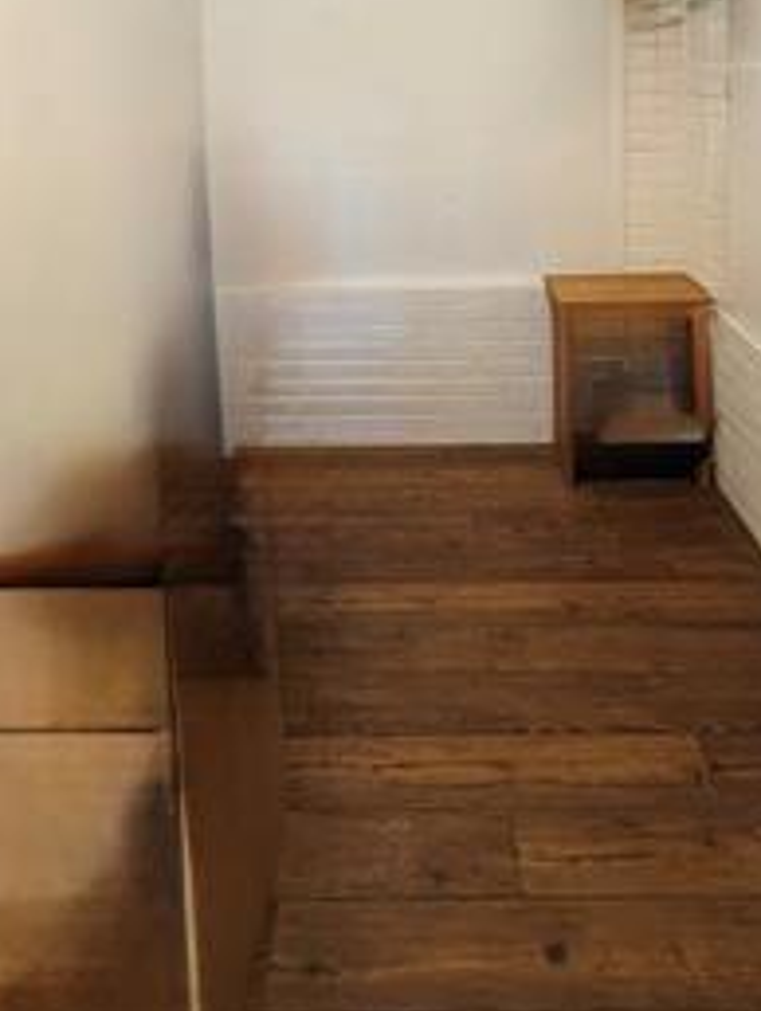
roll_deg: +0.6
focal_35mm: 26
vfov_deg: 57.4
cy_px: 94
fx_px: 761
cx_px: 420
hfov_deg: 53.0
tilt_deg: -2.3
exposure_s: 1/60
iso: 250
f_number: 2.2
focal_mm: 2.22
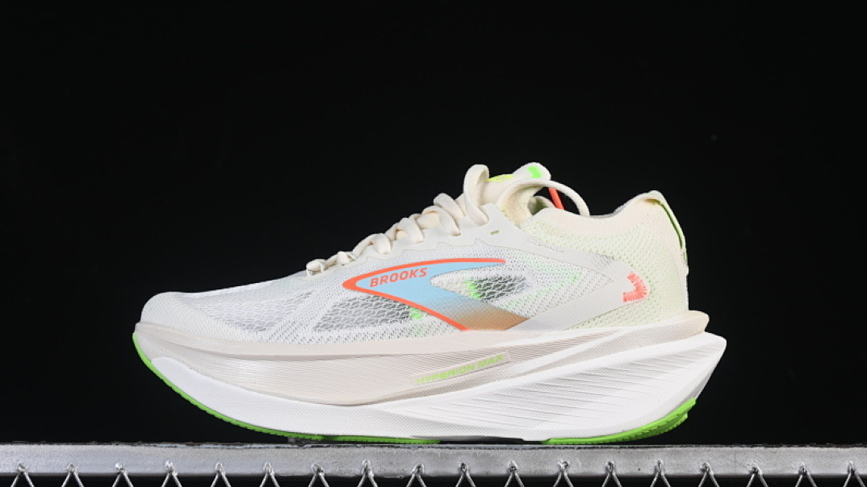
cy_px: 266
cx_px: 434
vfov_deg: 15.3
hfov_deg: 26.9
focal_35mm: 79
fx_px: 1816
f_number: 8
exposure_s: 1/80
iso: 160
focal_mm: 50
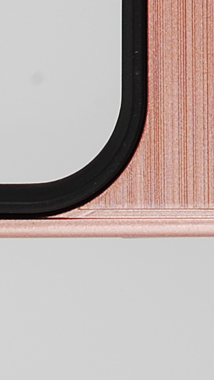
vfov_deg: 11.5
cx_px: 282
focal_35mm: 180
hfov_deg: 6.7
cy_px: -160
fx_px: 1817
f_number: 13
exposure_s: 1/160
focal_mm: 24
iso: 200
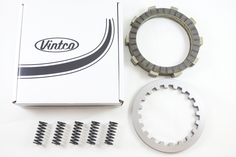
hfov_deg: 61.9
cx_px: 118
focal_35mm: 30
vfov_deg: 43.6
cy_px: 78
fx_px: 197
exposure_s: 1/125
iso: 720
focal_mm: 11.4
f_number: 3.8
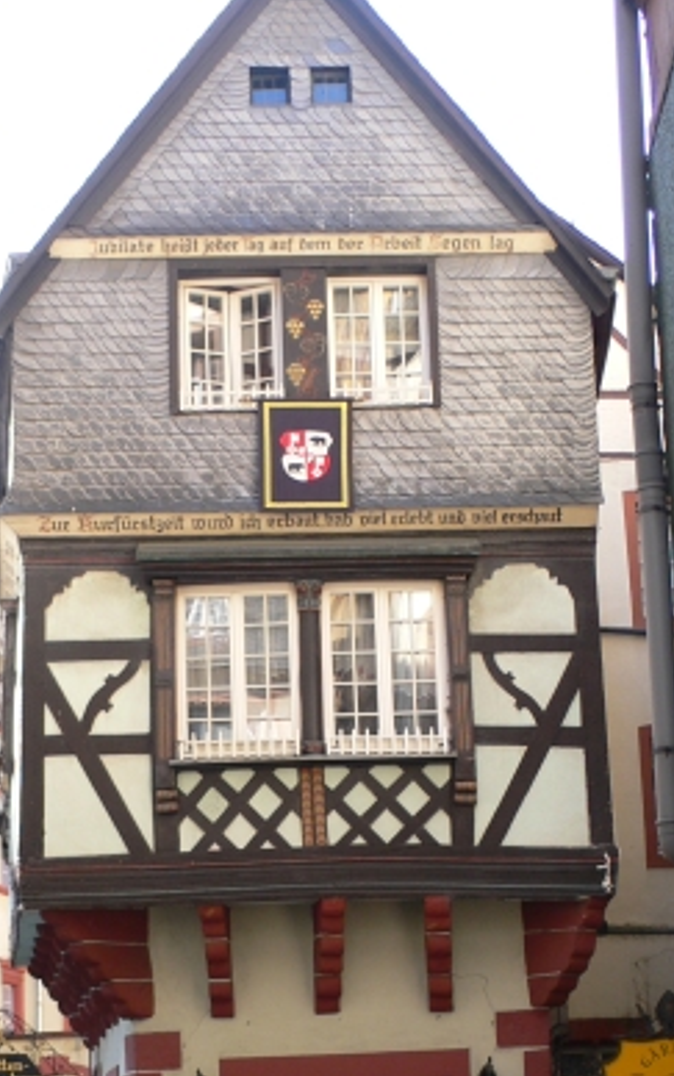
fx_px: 1908
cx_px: 337
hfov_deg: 20.0
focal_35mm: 65
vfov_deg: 30.9
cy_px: 818
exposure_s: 1/125
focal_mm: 6.3
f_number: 2.8
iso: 80
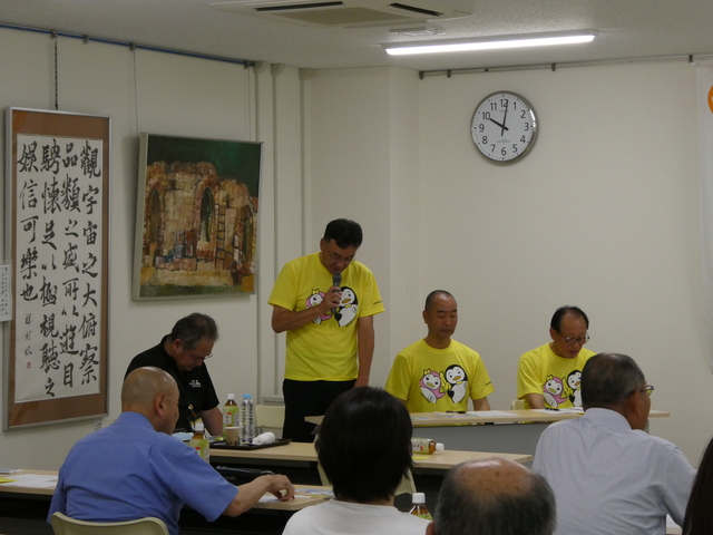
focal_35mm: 90
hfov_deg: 21.8
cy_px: 268
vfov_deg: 16.4
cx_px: 356
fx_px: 1854
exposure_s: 1/80
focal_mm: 16.1
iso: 400
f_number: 4.9
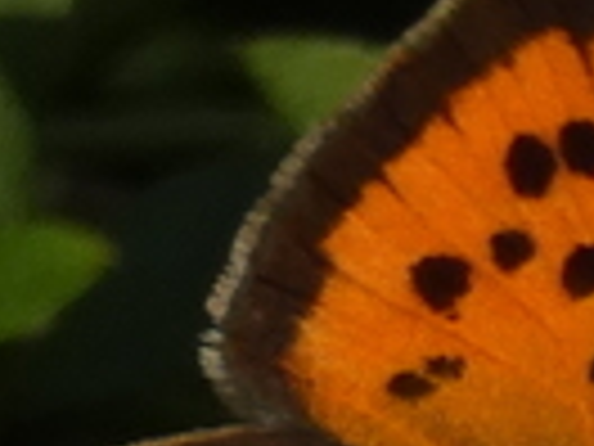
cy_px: 730
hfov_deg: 1.8
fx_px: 19150
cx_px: 686
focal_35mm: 1116
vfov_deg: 1.3
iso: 80
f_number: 5.5
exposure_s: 1/160
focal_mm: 30.9
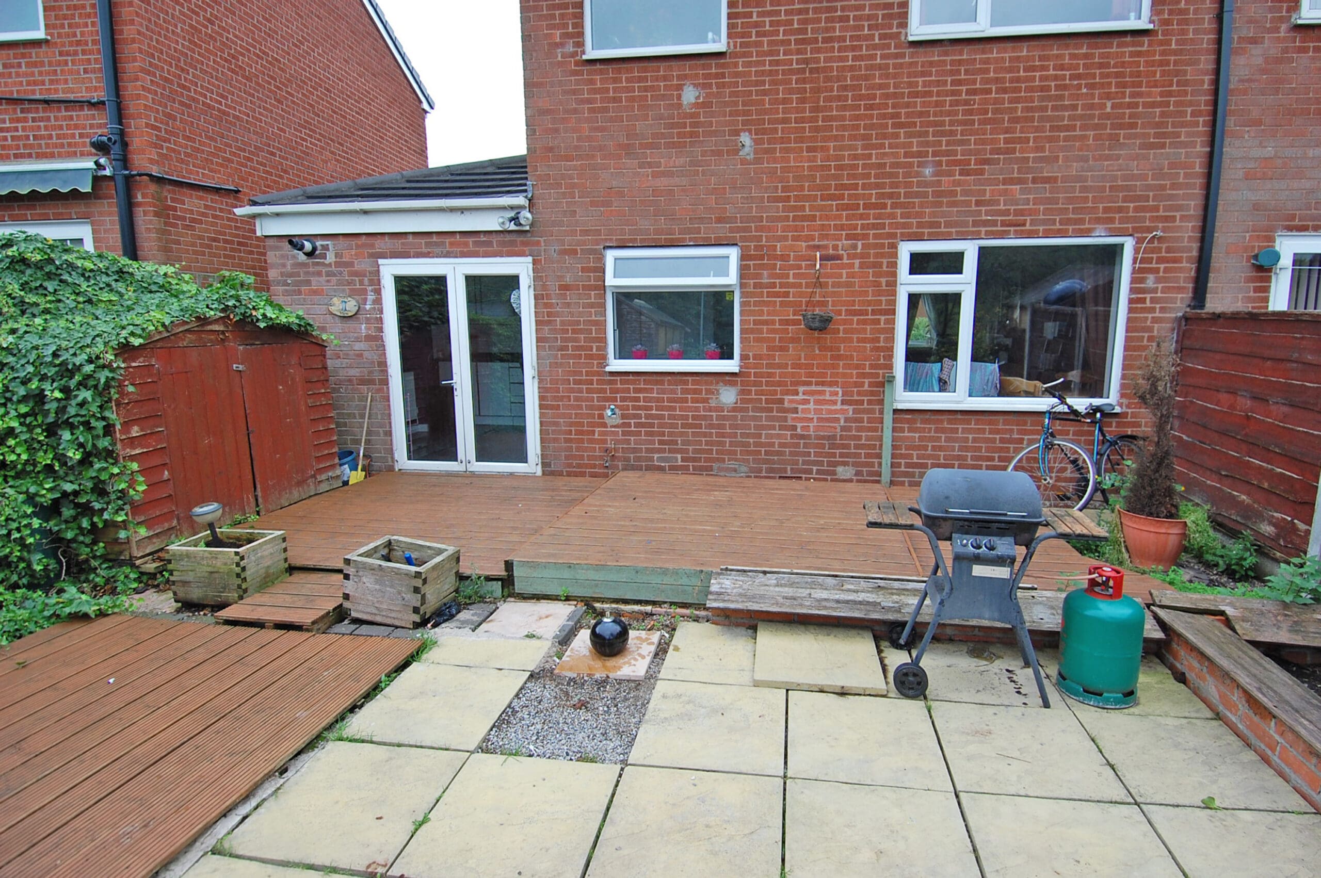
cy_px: 439
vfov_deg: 67.3
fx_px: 660
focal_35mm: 18
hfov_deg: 90.1
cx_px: 660
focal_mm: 12
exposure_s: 1/125
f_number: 5.6
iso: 250
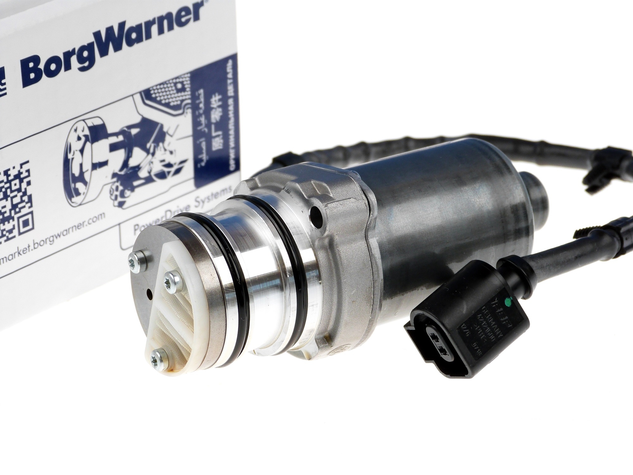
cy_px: 238
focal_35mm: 120
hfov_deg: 16.4
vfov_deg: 12.3
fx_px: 2194
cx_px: 316
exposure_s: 1/80
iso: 100
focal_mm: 21.6
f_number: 3.5
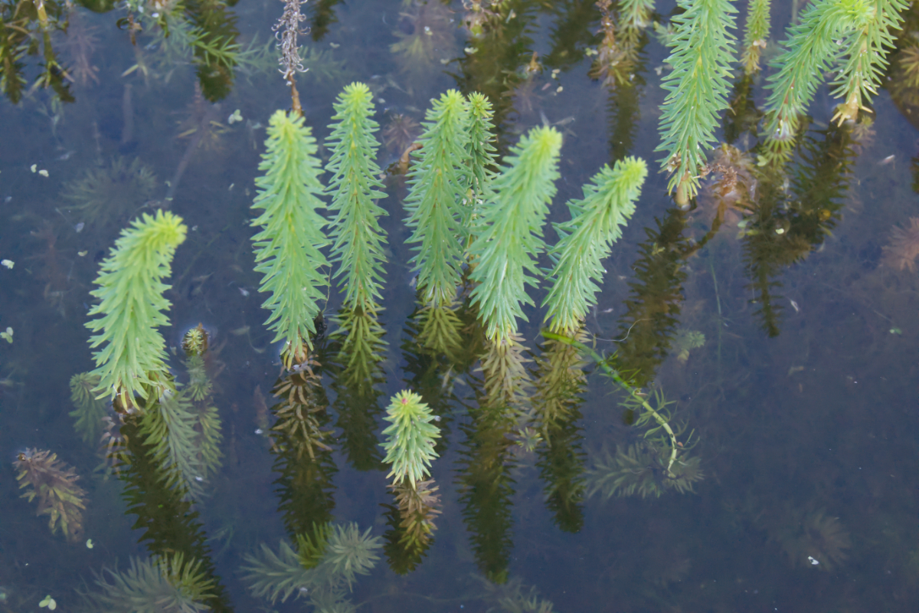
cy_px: 306
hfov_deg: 24.6
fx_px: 2106
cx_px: 460
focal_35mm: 82
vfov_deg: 16.6
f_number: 11
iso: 3200
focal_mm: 55
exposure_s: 1/320
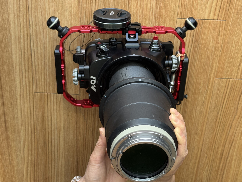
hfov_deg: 39.7
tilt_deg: -63.9
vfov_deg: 30.3
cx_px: 121
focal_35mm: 48
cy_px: 91
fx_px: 336
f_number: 1.78
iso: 100
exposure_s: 1/86
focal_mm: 6.76
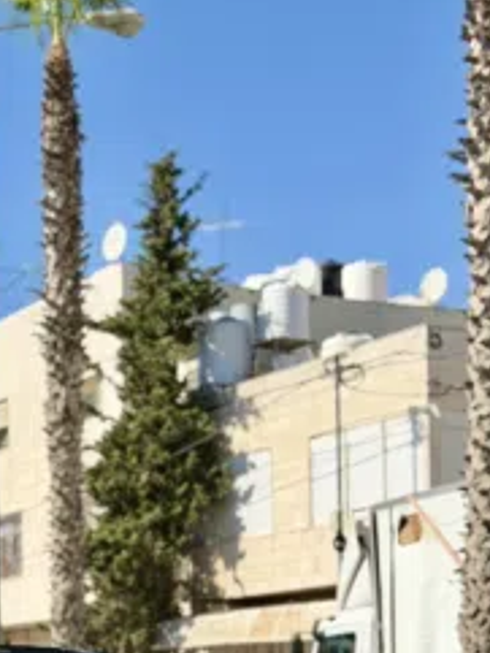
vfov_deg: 18.0
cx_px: 30
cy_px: 671
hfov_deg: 13.8
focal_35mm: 106
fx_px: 1999
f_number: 1.78
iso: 64
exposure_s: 1/4878
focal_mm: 6.76
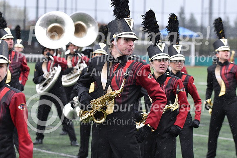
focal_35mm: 165
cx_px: 118
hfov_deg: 12.4
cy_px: 79
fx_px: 1086
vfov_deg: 8.3
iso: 1000
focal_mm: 110
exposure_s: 1/500
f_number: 4
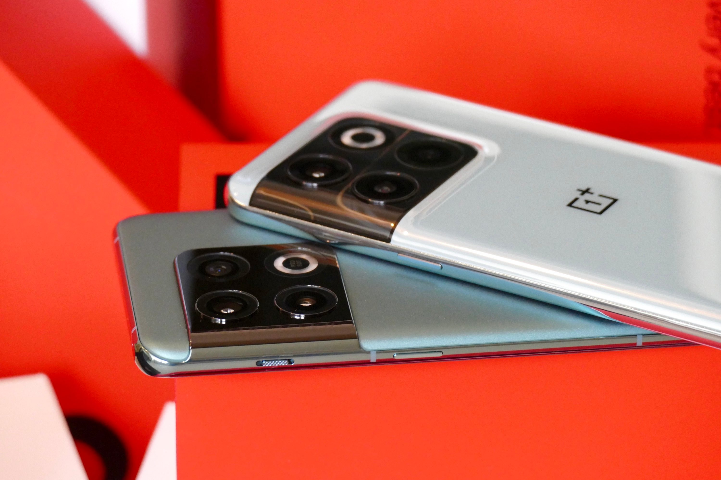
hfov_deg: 7.5
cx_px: 360
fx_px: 5487
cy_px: 240
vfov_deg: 5.0
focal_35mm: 274
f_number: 4
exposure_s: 1/60
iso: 1600
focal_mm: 100.06
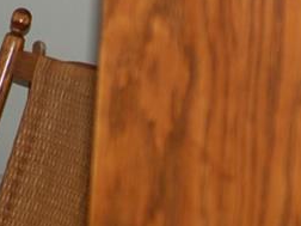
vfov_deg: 8.7
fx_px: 1426
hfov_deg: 11.3
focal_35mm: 164
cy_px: -164
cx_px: -216
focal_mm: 28
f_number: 3.3
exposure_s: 1/60
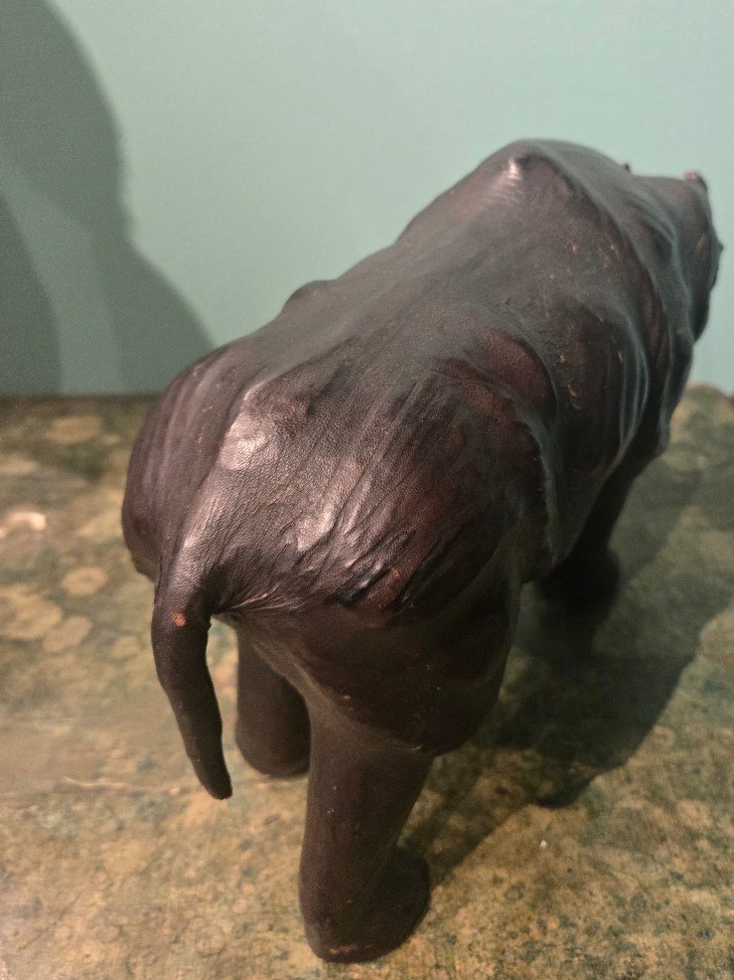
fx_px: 792
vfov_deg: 63.3
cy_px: 442
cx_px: 422
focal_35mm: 28
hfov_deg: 49.6
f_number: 1.8
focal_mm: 5.4
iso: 800
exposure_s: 1/100
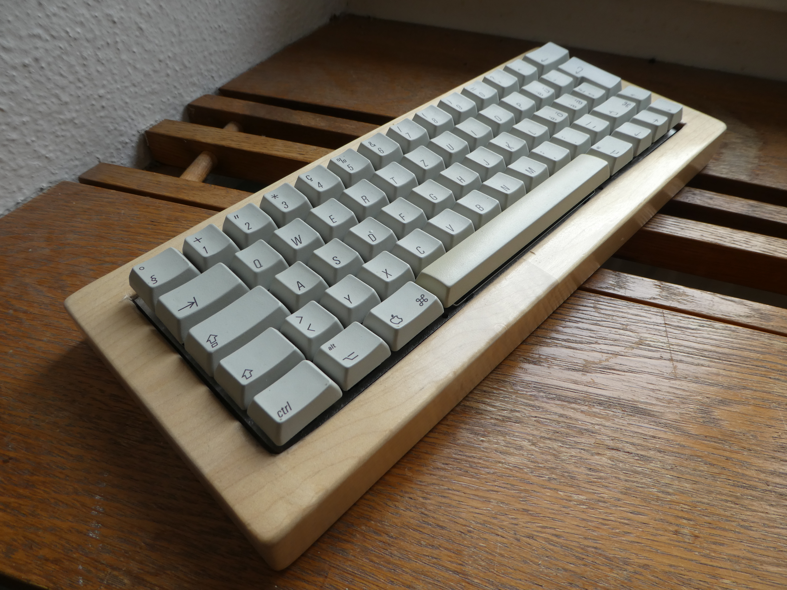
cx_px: 394
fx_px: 546
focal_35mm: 24
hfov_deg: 71.6
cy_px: 295
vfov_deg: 56.8
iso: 80
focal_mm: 4.3
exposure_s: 1/80
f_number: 3.3
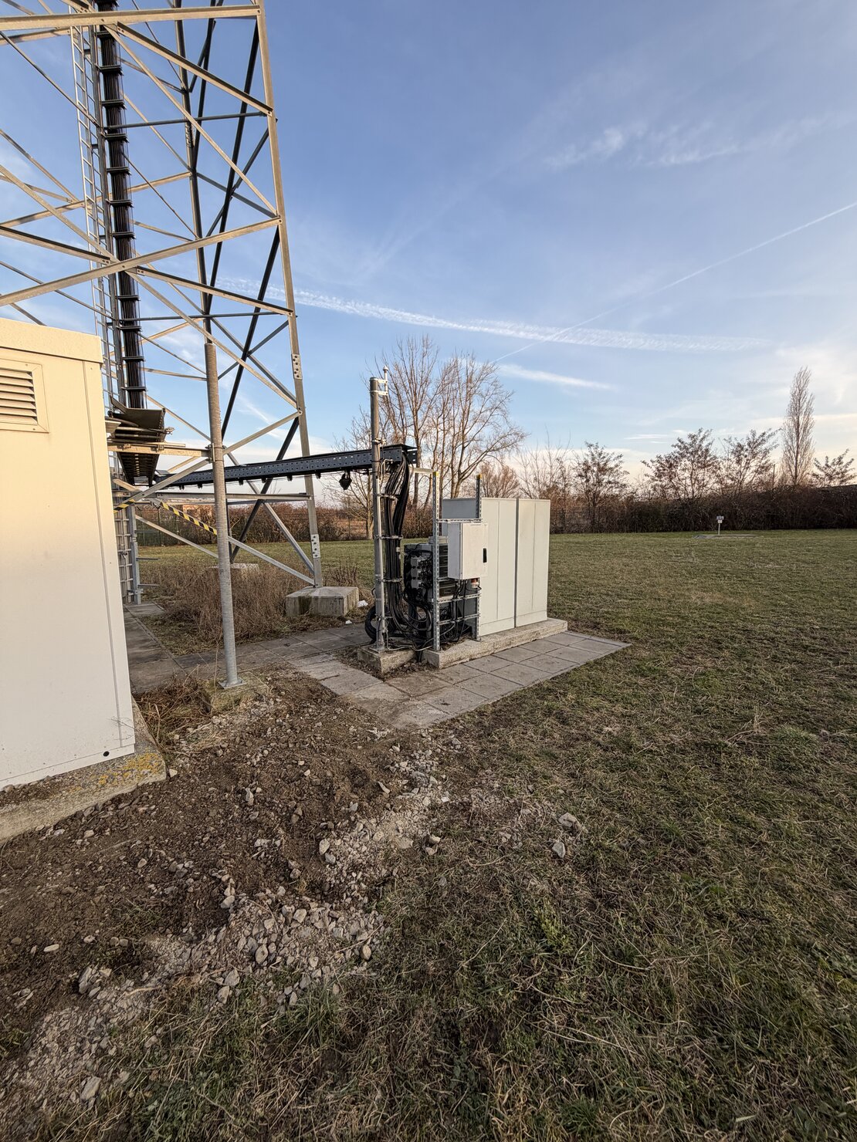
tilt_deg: -6.6
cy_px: 571
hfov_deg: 85.7
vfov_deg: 102.1
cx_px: 428
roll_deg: +0.5
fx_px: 462
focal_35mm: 14
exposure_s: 1/498
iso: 64
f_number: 2.2
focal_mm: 2.22
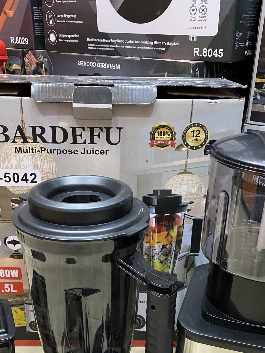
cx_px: 128
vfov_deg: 42.2
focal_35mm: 43
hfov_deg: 33.6
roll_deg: -1.6
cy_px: 274
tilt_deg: -28.4
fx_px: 439
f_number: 1.8
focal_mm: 4.25
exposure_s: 1/50
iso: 400
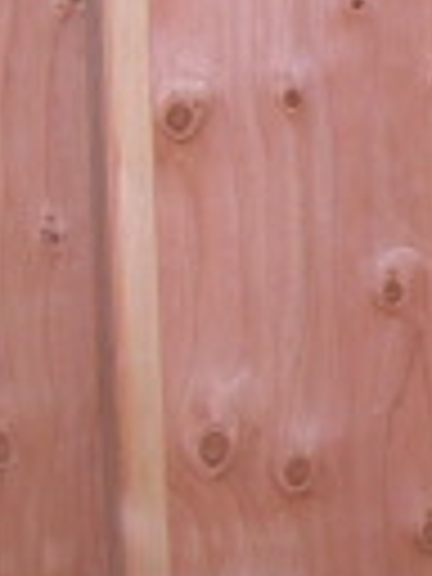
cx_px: 882
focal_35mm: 175
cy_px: 54
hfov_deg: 8.1
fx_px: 2912
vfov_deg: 11.2
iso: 100
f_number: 2.8
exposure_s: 1/60
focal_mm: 8.9
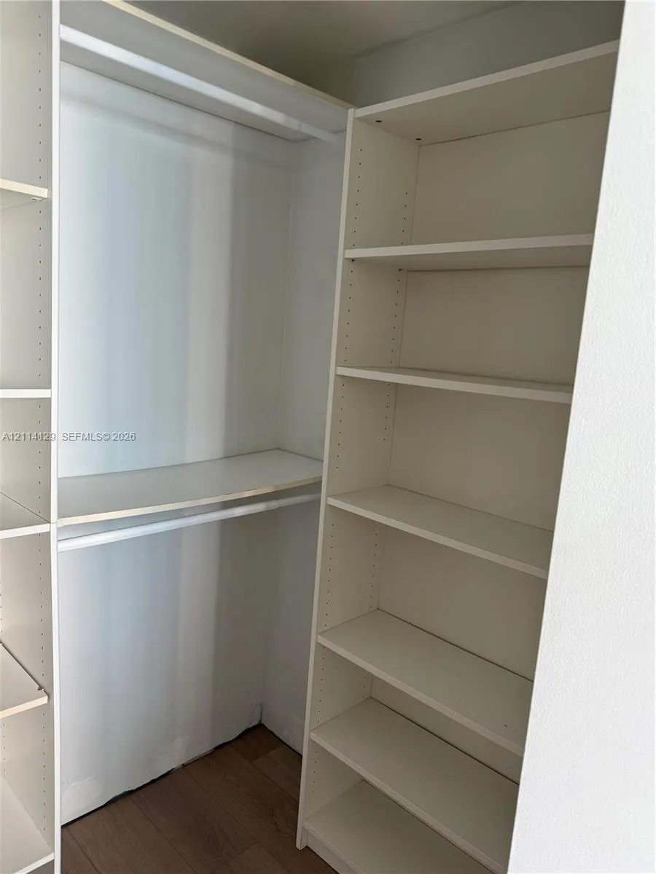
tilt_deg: -8.0
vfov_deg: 71.6
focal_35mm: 24
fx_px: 606
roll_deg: -5.2
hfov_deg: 56.8
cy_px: 437
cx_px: 328
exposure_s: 1/121
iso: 125
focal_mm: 6.76
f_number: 1.78
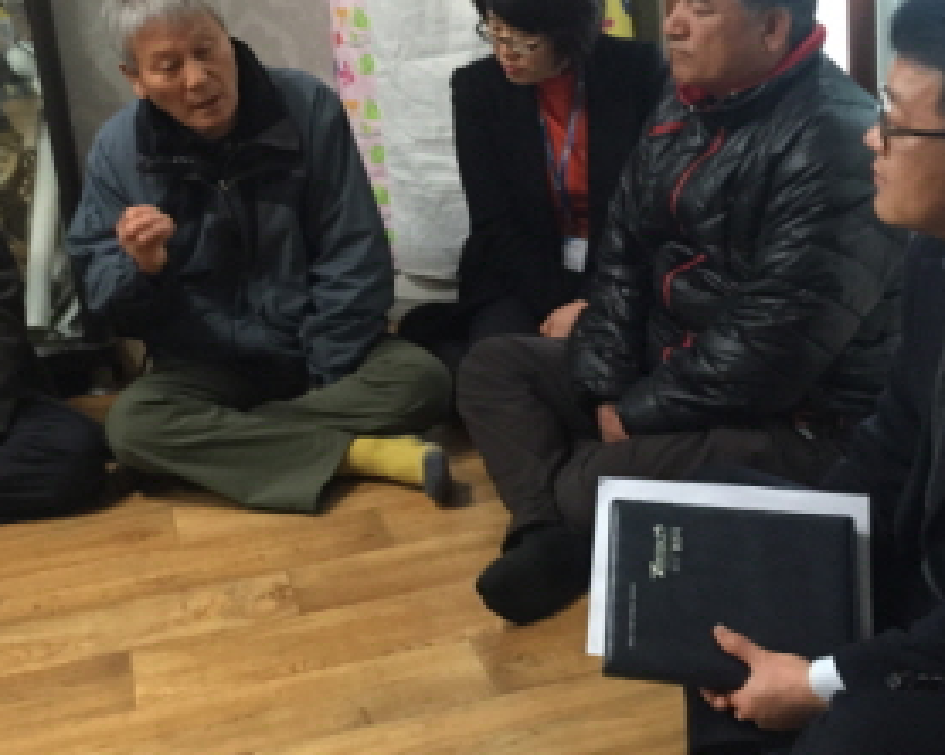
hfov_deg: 36.6
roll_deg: +6.1
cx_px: 405
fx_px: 1425
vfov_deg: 29.6
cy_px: 301
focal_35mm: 51
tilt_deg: -18.5
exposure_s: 1/24
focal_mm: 4.15
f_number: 2.2
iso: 250
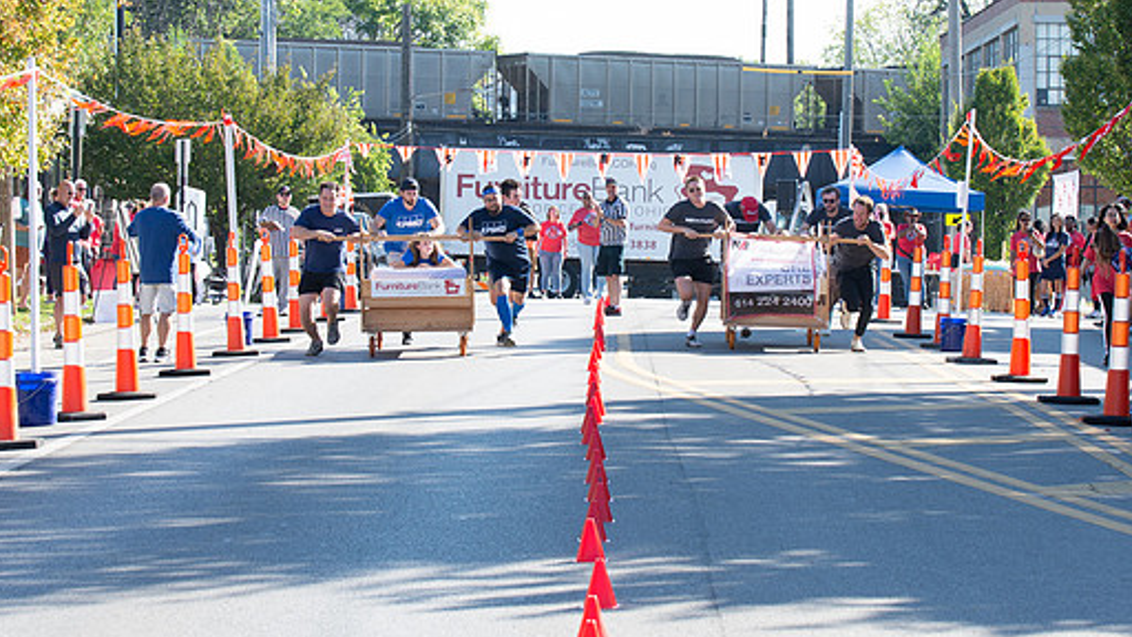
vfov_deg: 10.6
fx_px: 3422
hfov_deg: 18.8
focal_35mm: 114
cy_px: 239
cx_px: 635
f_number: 7.1
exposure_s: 1/250
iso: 200
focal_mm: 70
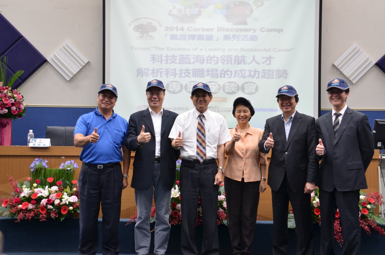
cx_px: 192
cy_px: 128
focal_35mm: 45
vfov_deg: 29.7
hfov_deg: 43.7
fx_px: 480
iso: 100
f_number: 4.5
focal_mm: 30
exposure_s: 1/10
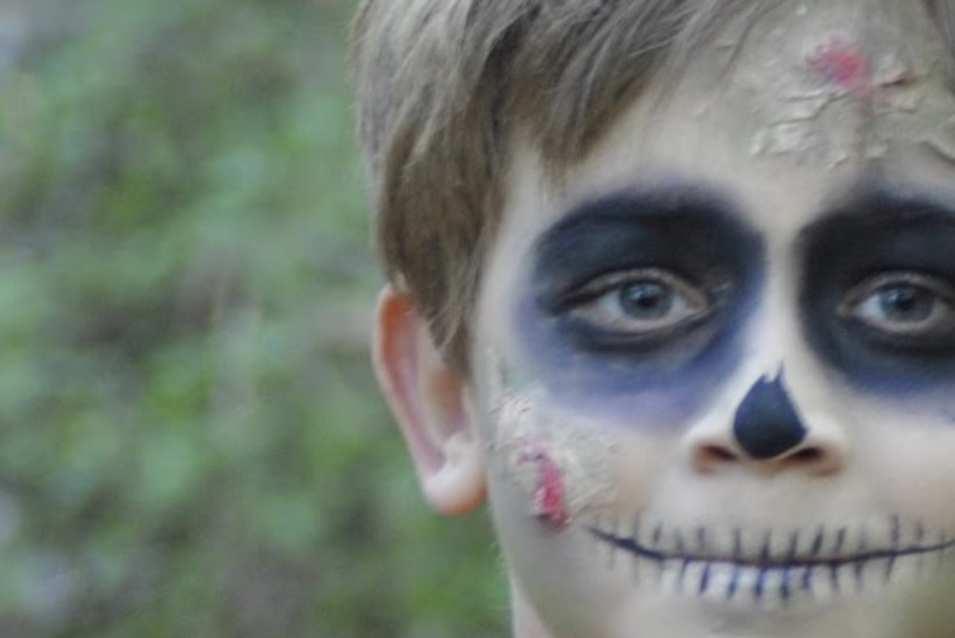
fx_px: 10168
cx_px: 674
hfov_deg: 5.4
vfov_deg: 3.6
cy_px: 643
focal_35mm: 383
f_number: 4
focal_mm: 70
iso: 400
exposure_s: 1/20
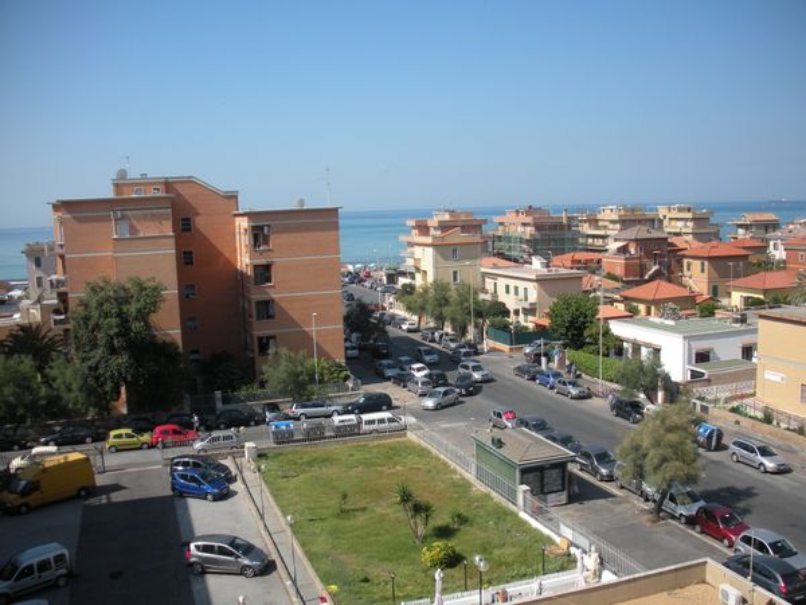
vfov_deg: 40.7
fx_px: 815
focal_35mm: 35
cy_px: 302
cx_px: 403
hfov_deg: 52.6
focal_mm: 6.3
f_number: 3.5
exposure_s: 1/706
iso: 64
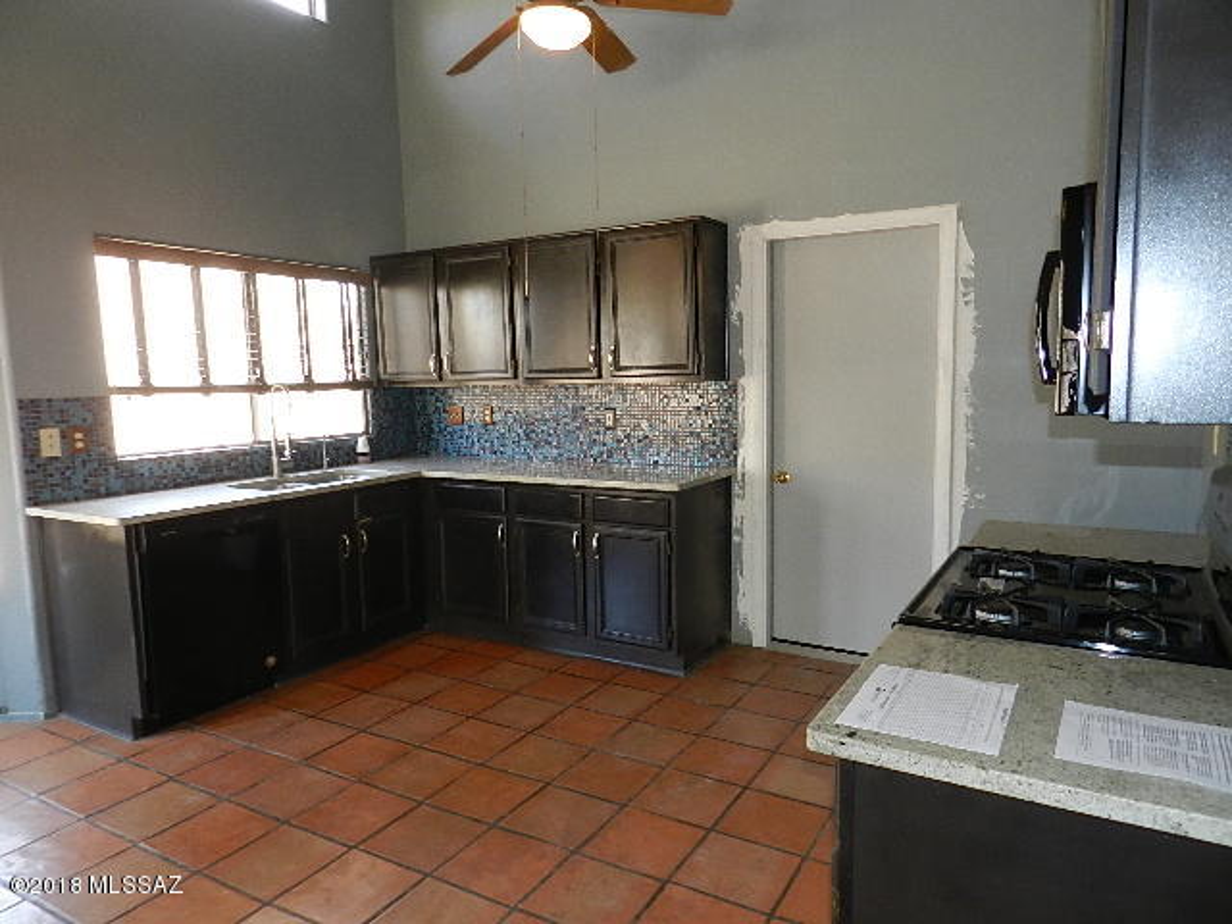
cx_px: 616
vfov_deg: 58.9
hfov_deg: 73.9
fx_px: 819
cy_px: 462
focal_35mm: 23
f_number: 3.4
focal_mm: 4
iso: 280
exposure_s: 1/30
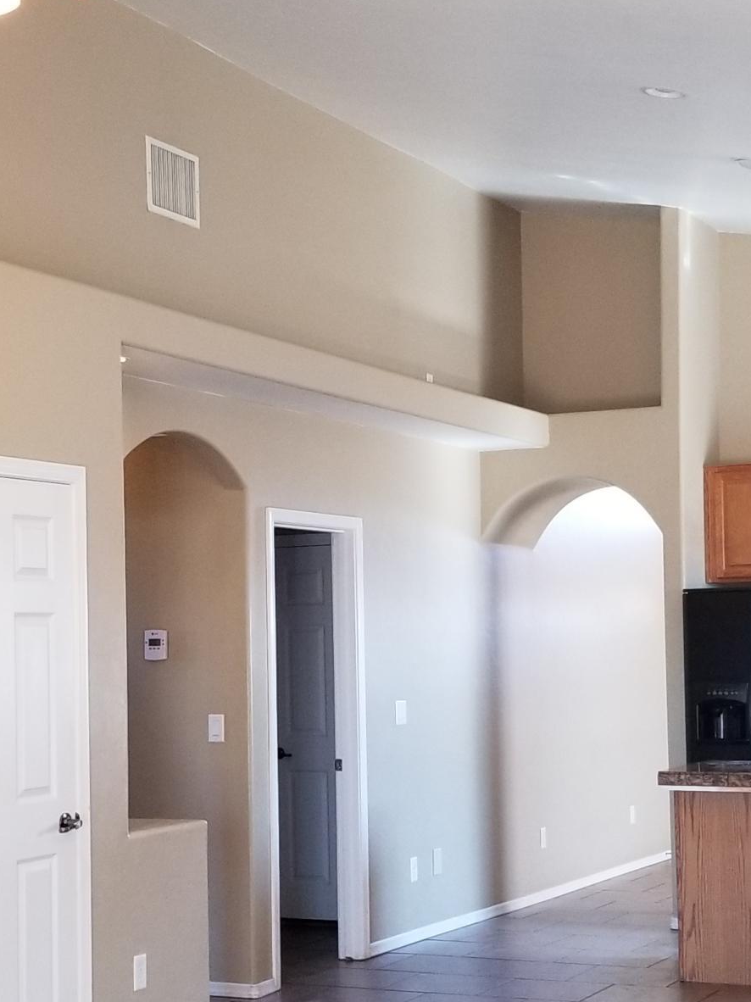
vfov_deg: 29.3
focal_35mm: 66
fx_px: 1910
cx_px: 346
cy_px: 633
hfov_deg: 22.2
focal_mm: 4.3
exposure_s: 1/40
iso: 160
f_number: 1.7
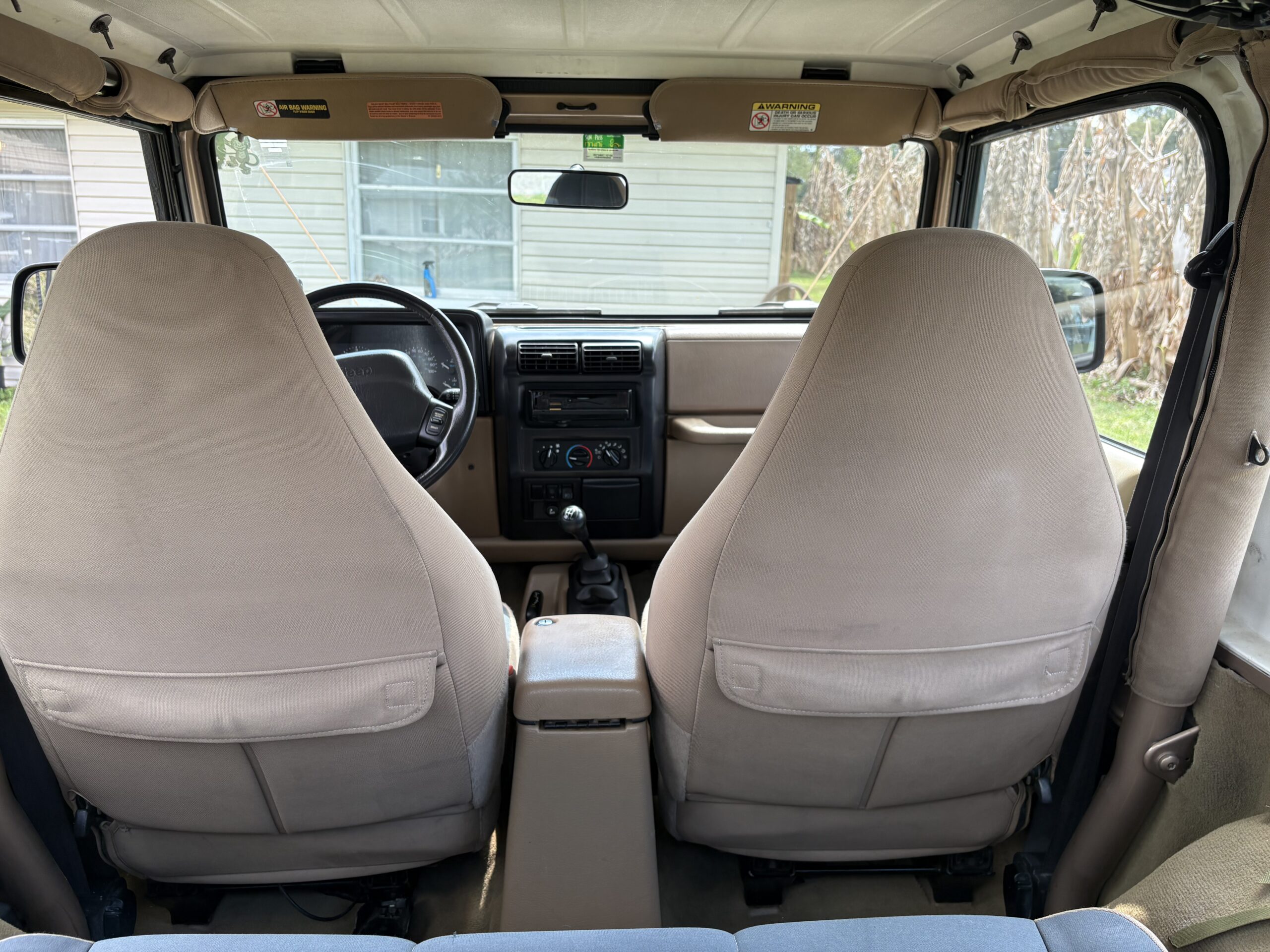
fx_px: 954
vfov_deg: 53.1
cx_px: 635
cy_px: 476
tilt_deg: -14.2
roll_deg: -1.6
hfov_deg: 67.3
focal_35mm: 26
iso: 50
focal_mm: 5.96
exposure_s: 1/346
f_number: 1.6
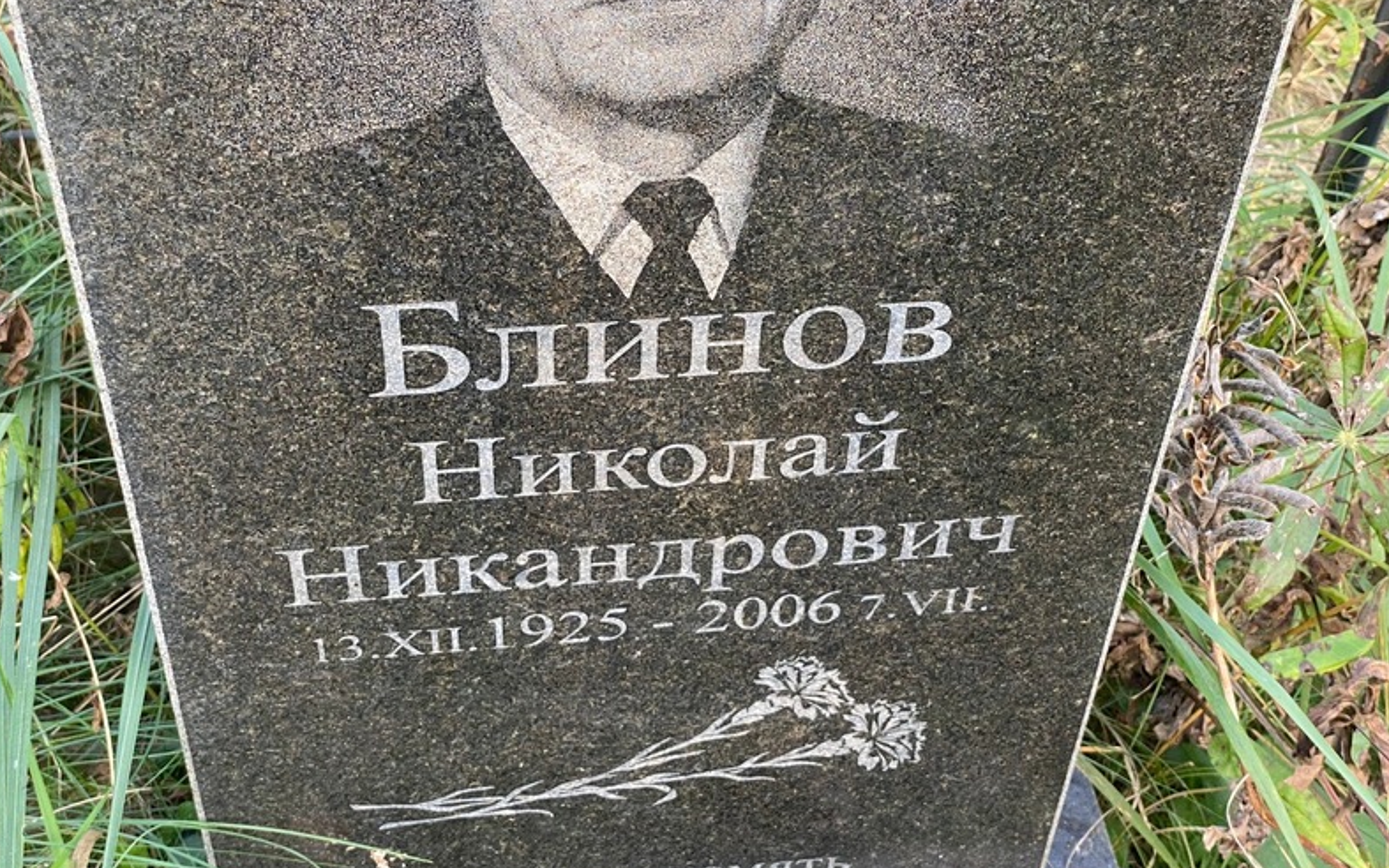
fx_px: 2120
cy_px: 376
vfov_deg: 23.1
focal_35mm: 56
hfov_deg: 36.3
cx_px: 687
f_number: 2
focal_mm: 6
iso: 100
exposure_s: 1/121
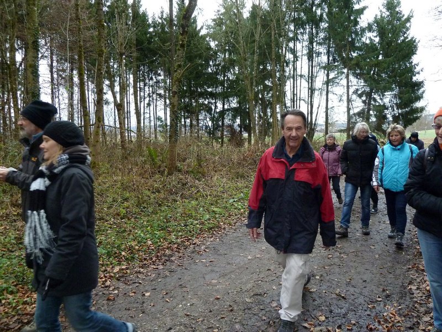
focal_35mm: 25
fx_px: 319
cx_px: 221
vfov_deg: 54.9
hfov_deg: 69.4
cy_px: 166
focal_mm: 4.1
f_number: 3.3
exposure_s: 1/125
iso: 320
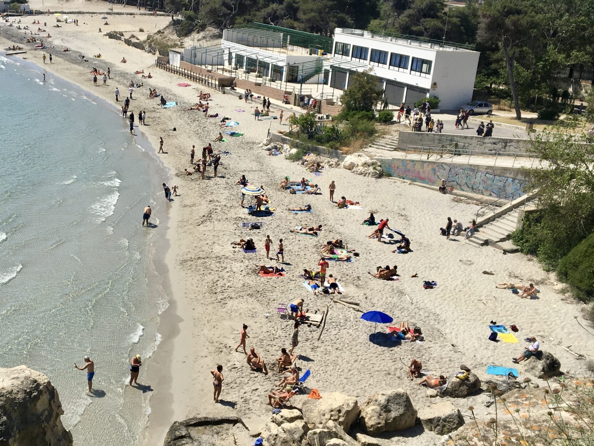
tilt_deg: -17.1
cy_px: 218
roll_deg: -4.0
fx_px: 772
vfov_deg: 32.2
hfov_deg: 41.8
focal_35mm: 45
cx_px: 220
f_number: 2.2
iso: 25
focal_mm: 4.15
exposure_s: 1/2653
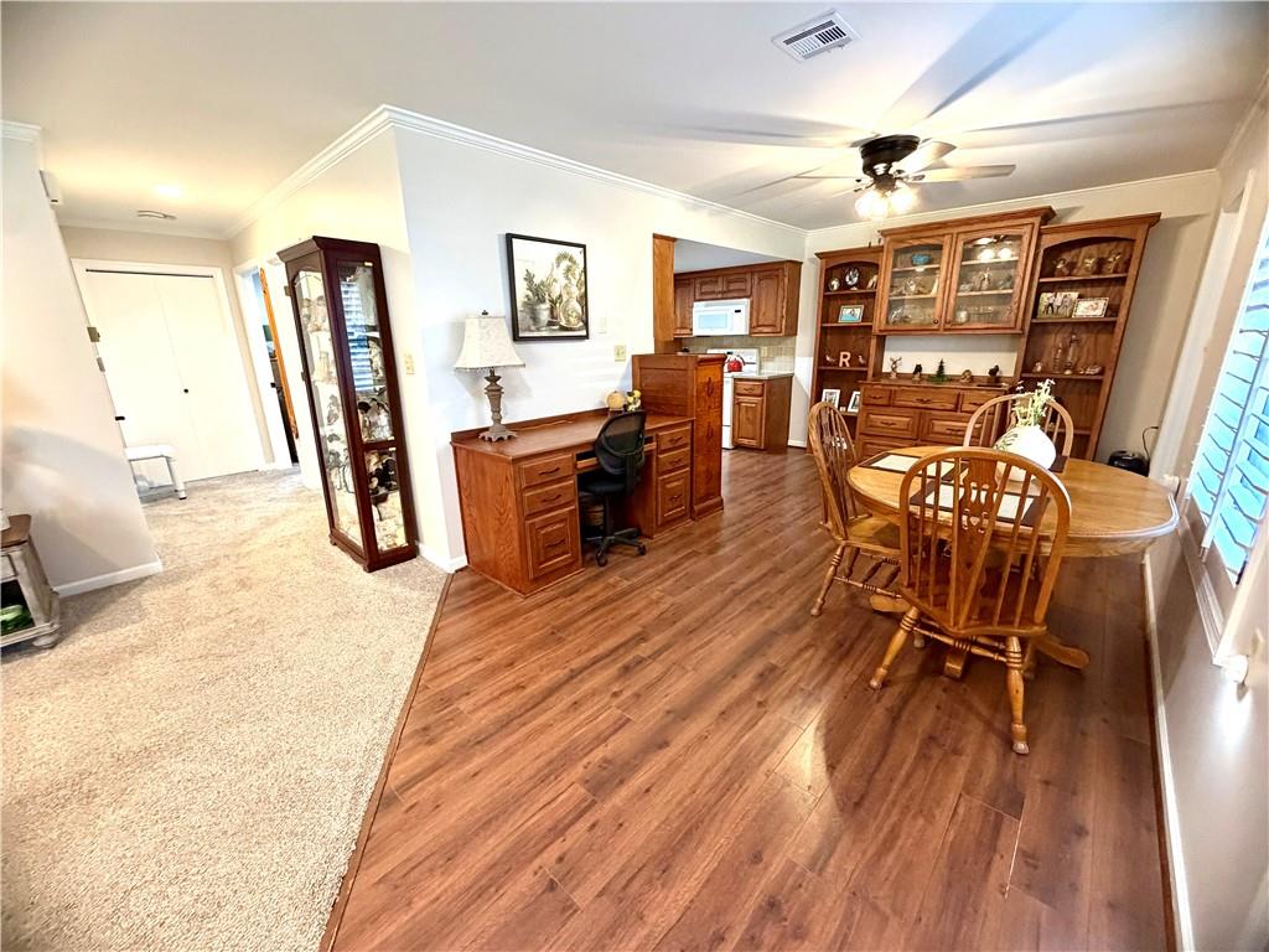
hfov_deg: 102.1
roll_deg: +1.9
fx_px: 513
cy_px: 476
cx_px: 634
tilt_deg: -15.5
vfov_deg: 85.7
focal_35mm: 14
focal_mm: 2.22
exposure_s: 1/60
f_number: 2.2
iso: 500
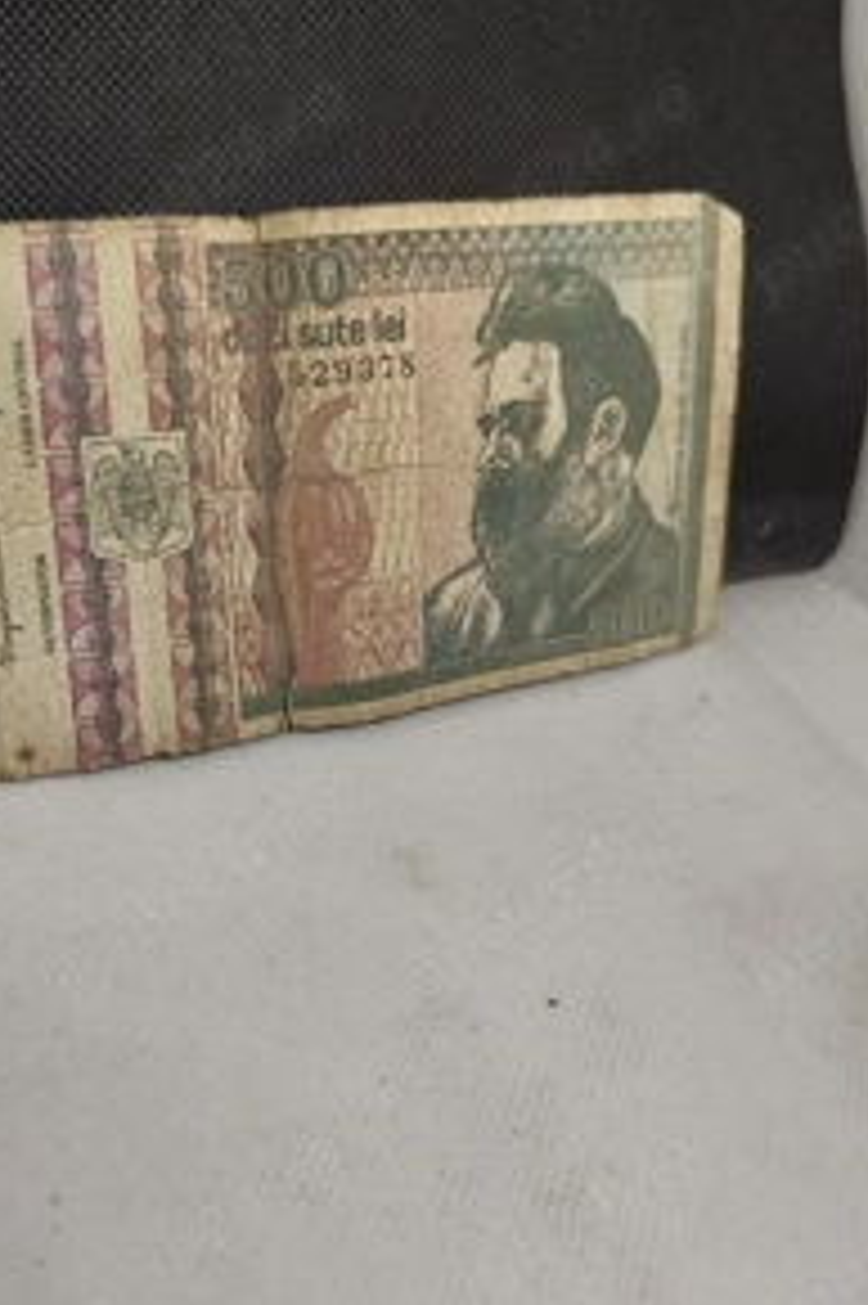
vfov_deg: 57.2
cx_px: 288
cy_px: 594
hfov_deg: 39.4
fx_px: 1195
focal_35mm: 33
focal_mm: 5.59
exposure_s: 1/133
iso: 50
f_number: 1.88
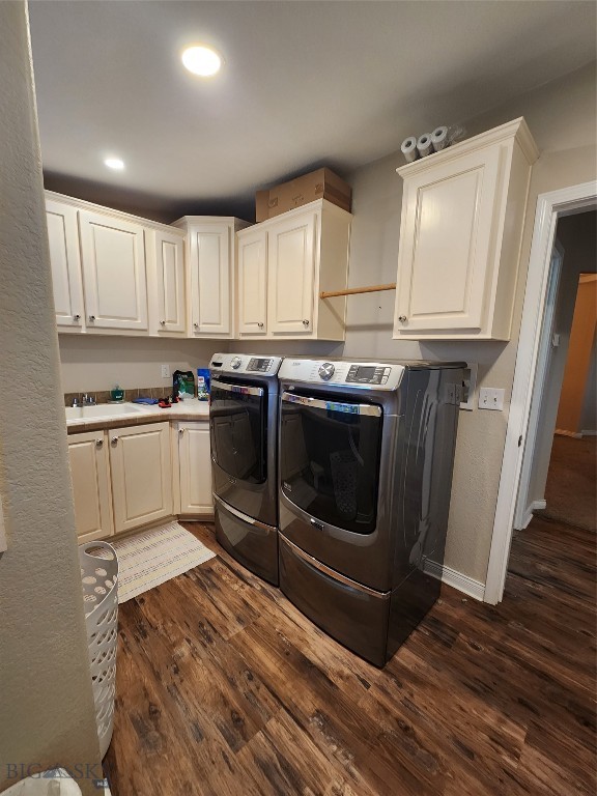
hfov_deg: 89.9
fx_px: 299
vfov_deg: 106.2
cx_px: 298
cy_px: 398
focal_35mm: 13
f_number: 2.2
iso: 250
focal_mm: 2.2
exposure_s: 1/60
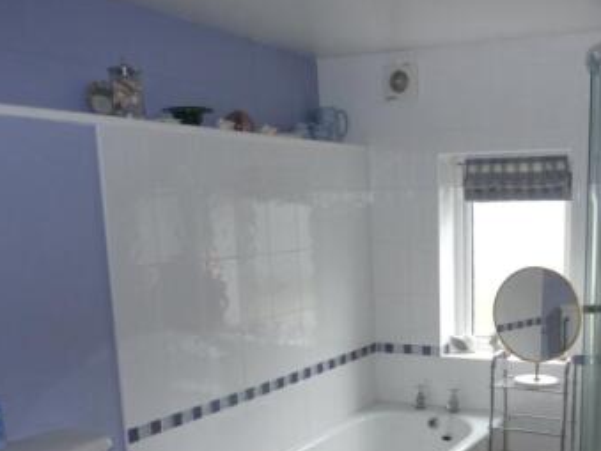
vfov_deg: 32.3
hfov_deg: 42.9
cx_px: 425
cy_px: 383
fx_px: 746
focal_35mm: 43
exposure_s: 1/30
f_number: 3
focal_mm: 4.5
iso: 200
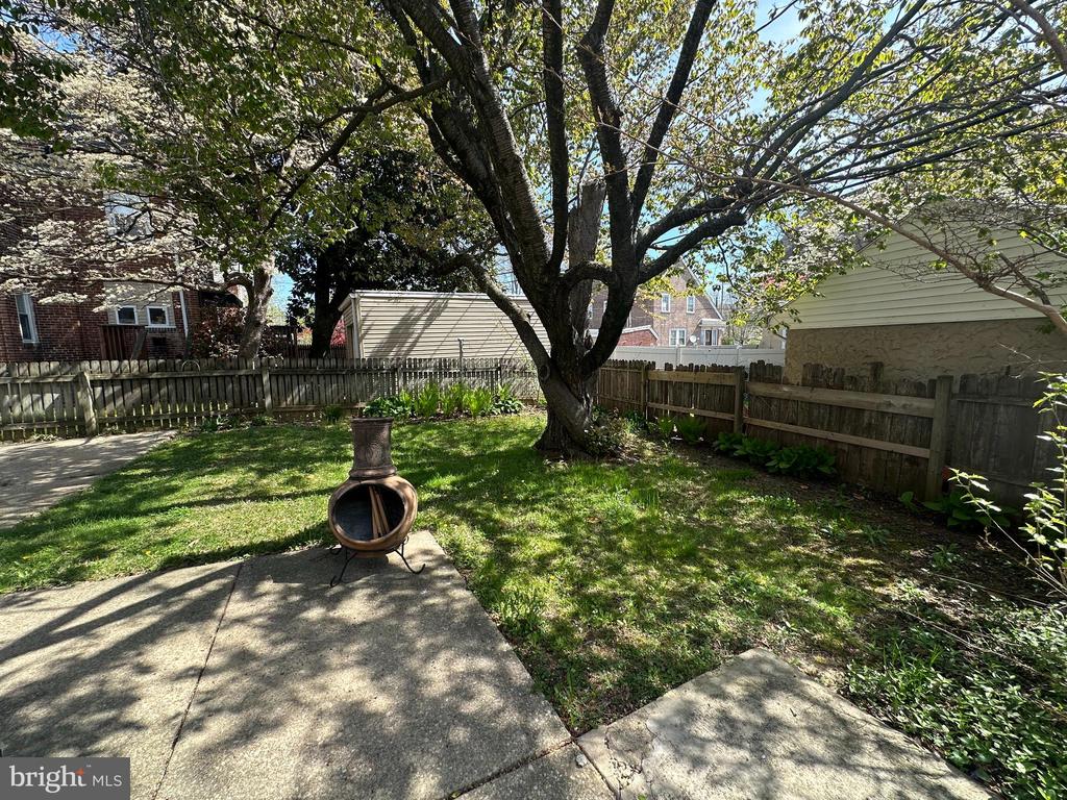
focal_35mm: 14
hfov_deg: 102.1
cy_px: 400
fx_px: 432
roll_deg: +1.3
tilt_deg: -5.9
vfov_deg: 85.7
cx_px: 534
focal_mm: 2.22
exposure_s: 1/461
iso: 40
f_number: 2.2
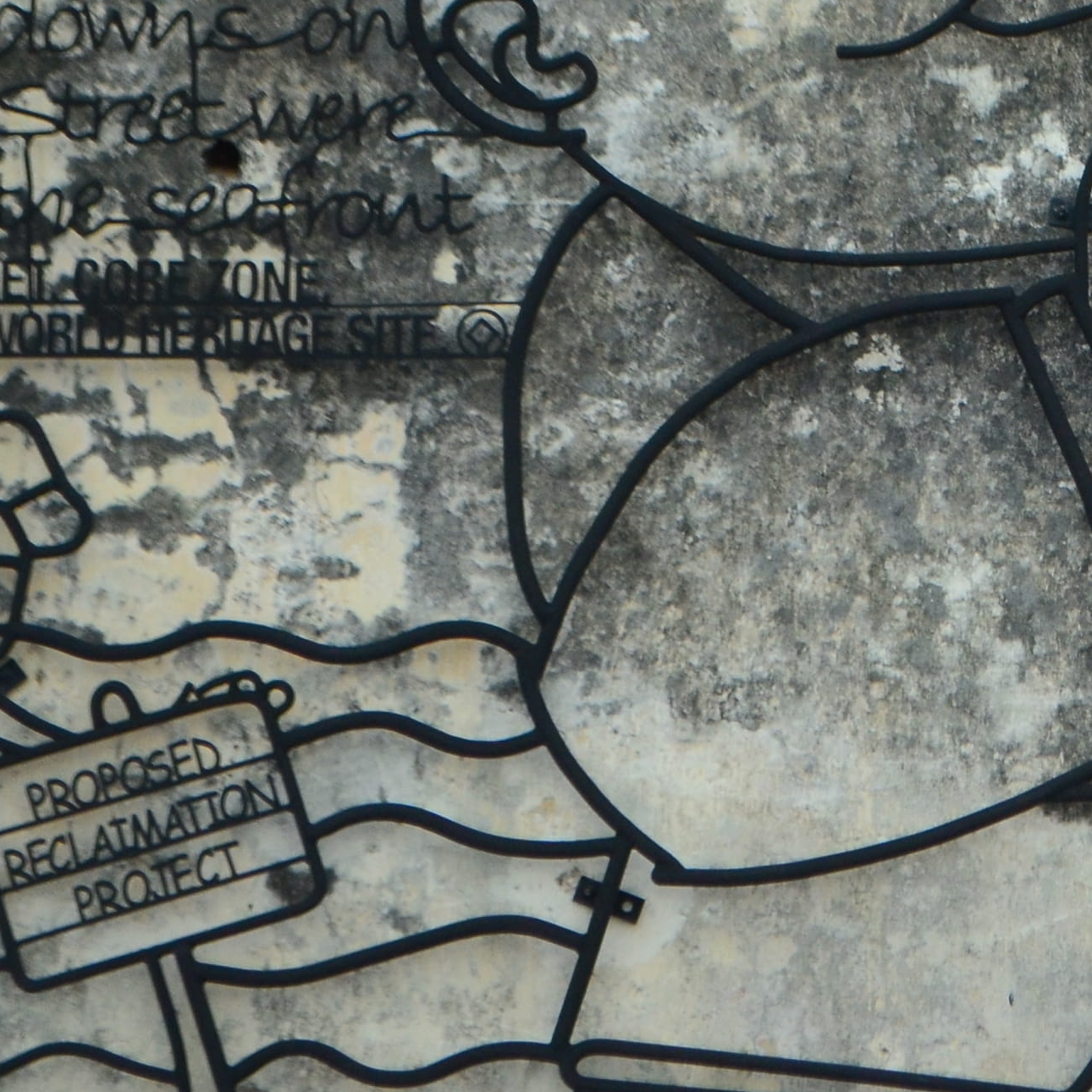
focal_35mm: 243
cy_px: 97
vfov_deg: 7.2
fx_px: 8673
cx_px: 1459
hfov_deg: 7.1
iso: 500
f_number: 5.6
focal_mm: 50
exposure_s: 1/500
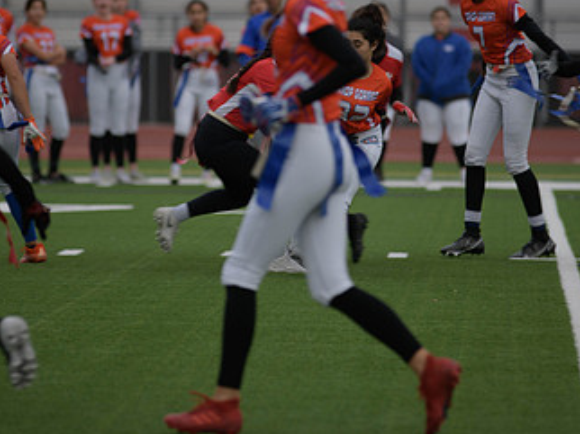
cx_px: 286
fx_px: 5810
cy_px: 114
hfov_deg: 5.7
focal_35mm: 347
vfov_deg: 4.3
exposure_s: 1/200
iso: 80
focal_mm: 200
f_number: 2.8
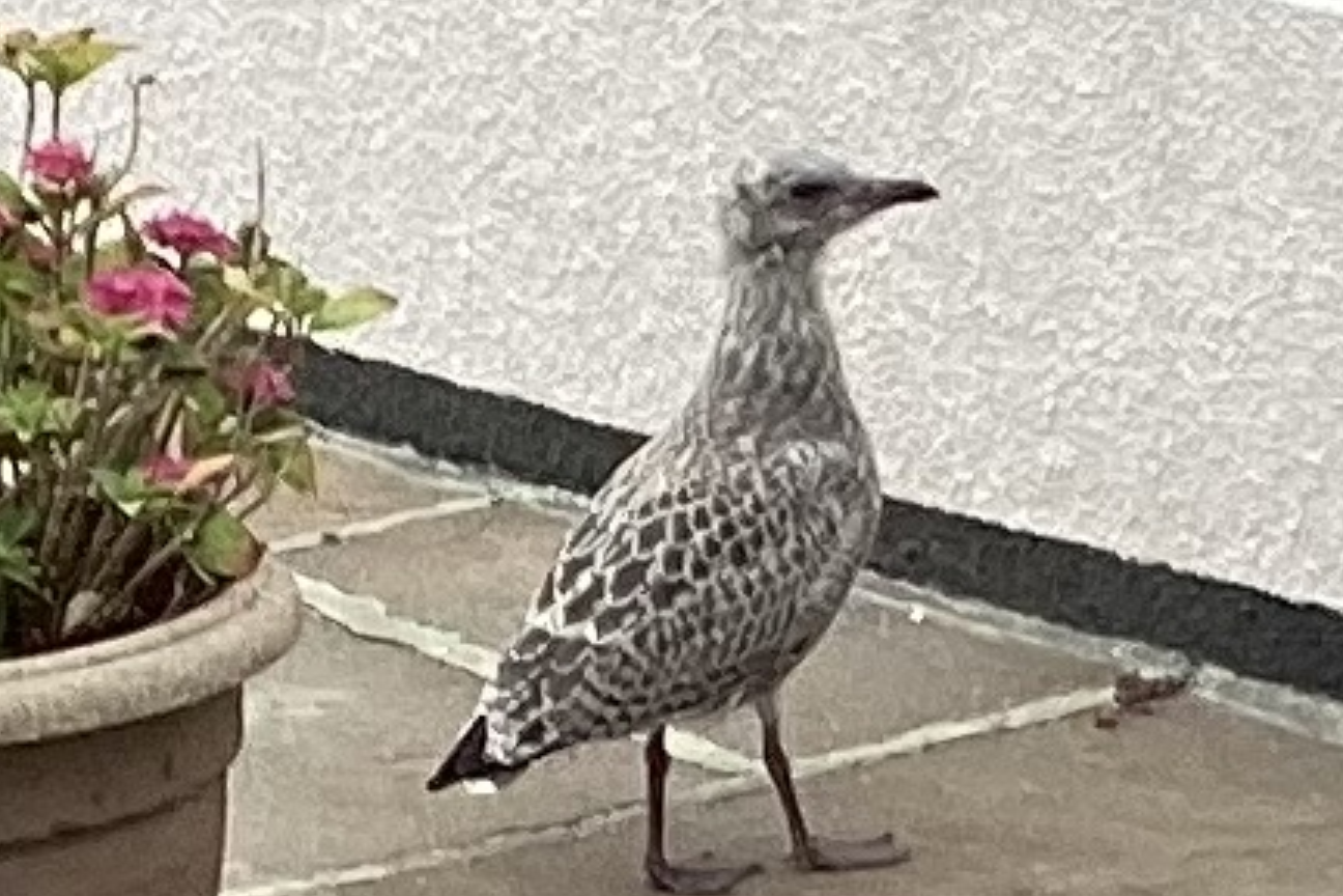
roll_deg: +1.0
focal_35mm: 34
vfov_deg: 38.9
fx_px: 1268
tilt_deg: -20.2
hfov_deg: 55.8
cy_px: 454
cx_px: 684
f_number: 2.4
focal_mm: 3.3
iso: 25
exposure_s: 1/595
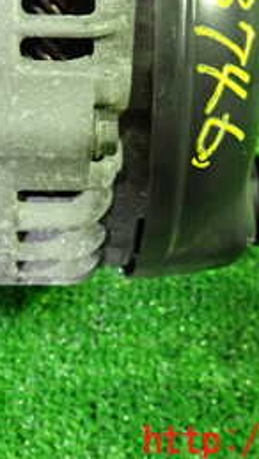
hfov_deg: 18.7
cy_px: 66
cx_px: 12
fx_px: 768
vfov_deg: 32.0
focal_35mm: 63
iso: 800
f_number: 2
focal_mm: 4.5
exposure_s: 1/30
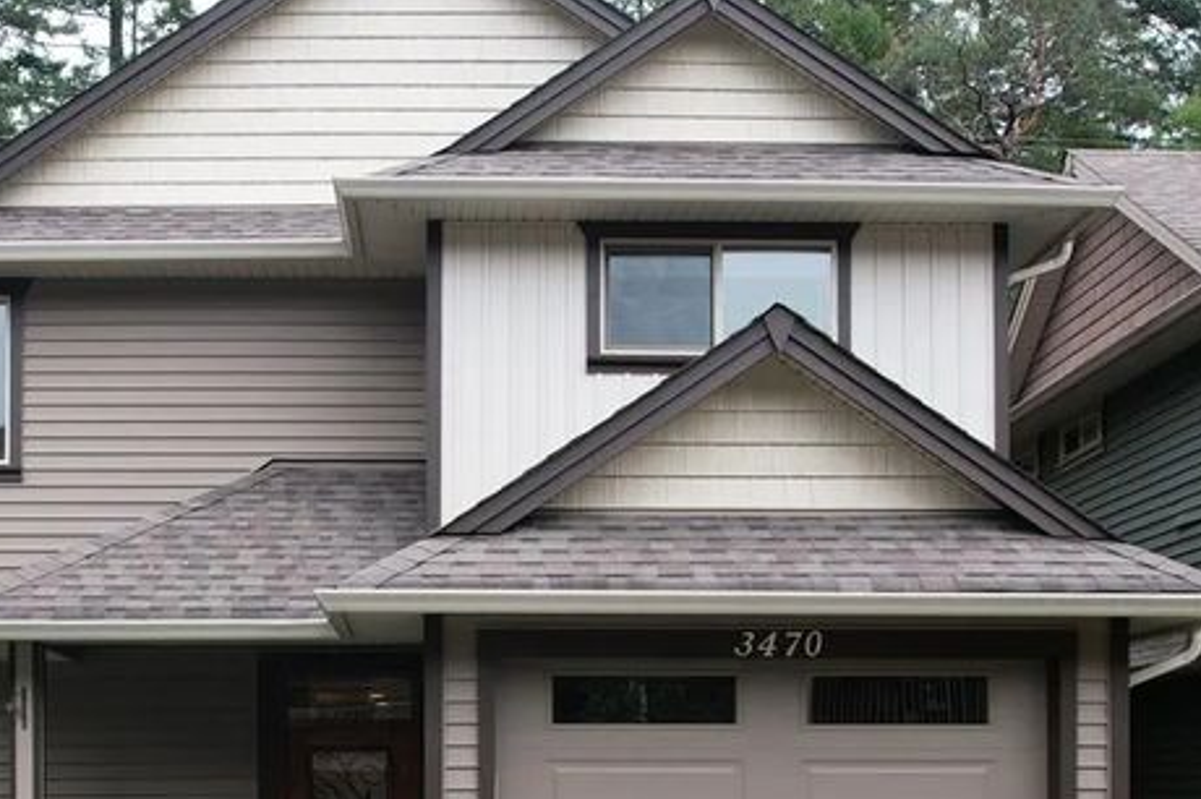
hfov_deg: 40.1
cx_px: 460
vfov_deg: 26.1
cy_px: 799
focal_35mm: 49
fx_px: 1633
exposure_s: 1/250
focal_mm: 8.38
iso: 130
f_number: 2.8
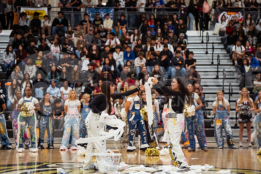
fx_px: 727
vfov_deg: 13.7
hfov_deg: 20.3
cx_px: 126
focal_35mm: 100
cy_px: 85
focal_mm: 96
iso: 3200
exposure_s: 1/1000
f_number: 3.2
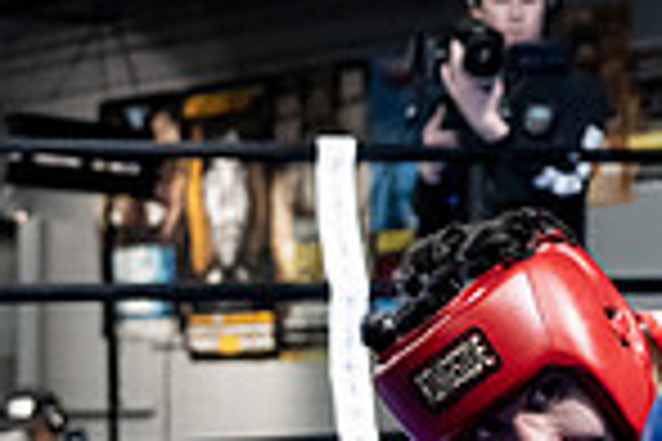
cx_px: 937
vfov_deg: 7.9
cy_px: 214
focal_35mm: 174
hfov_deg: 11.4
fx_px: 3199
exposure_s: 1/1000
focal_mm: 44
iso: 8000
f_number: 2.8
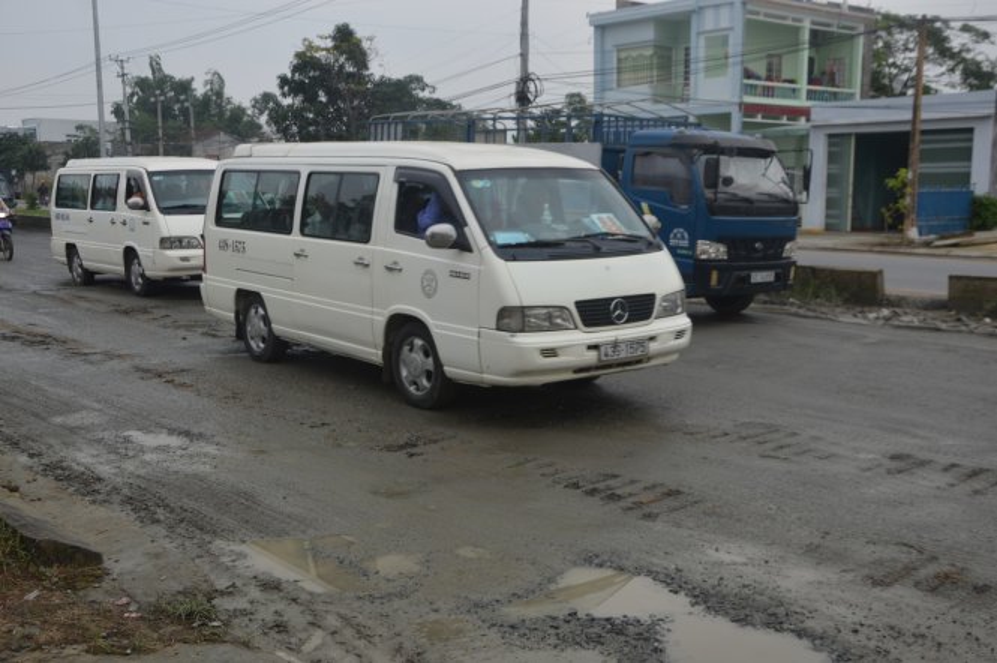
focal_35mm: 38
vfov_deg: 35.4
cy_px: 332
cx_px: 498
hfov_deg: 51.3
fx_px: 1038
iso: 100
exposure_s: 1/160
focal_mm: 25
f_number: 6.3
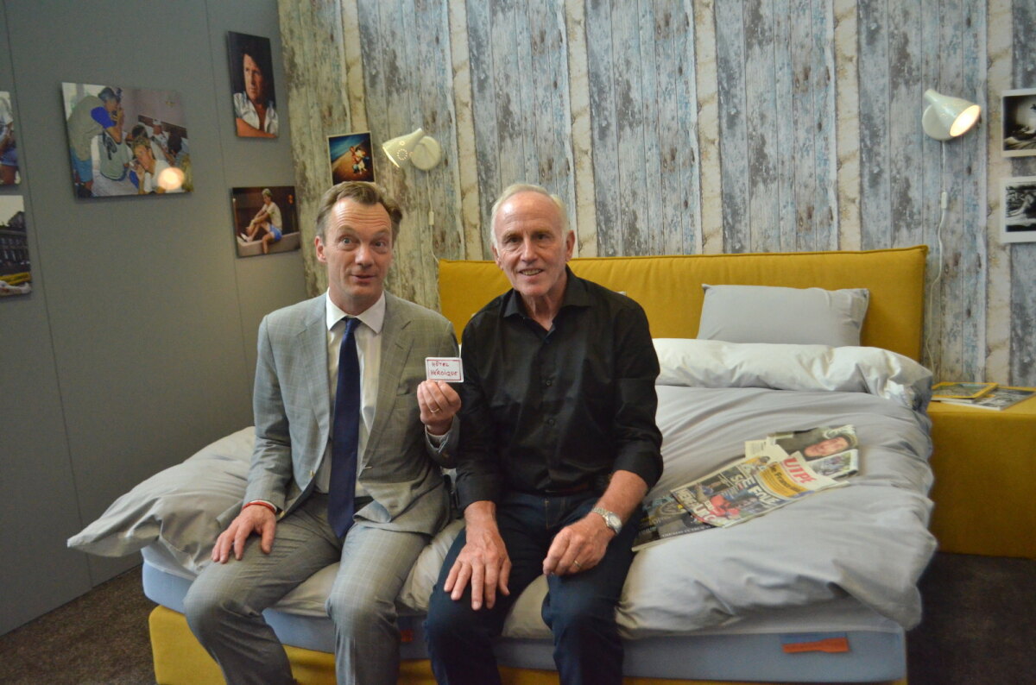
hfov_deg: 57.3
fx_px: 947
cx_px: 518
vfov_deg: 39.8
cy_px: 342
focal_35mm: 33
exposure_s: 1/1000
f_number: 3.8
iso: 2200
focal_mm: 22
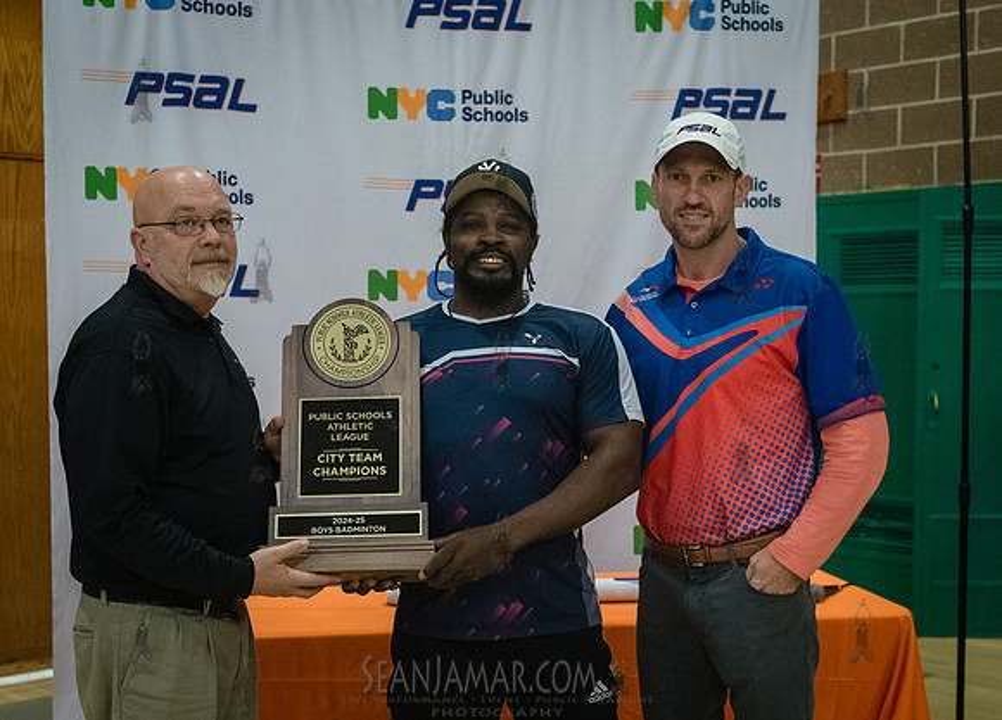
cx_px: 474
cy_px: 442
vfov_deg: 27.2
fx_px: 1485
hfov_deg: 37.3
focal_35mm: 52
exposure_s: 1/500
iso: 8000
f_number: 3.5
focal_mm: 35
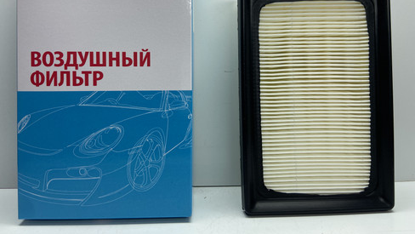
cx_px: 206
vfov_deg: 39.9
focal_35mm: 29
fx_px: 319
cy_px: 83
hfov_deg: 66.0
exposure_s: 1/479
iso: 32
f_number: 1.8
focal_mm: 4.25
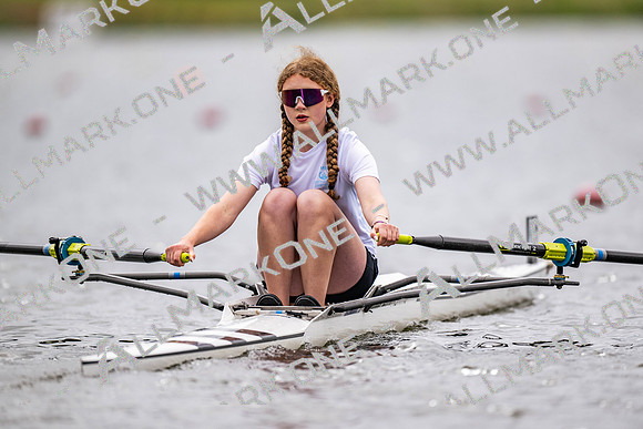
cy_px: 214
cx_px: 322
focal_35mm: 600
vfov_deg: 2.3
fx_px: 10719
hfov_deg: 3.4
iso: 250
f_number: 4
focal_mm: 600
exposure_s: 1/2500
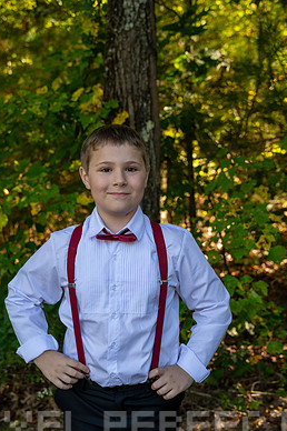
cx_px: 132
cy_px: 230
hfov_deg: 23.3
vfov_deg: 34.5
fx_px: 695
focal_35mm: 58
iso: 640
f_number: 4.5
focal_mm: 50
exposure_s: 1/200
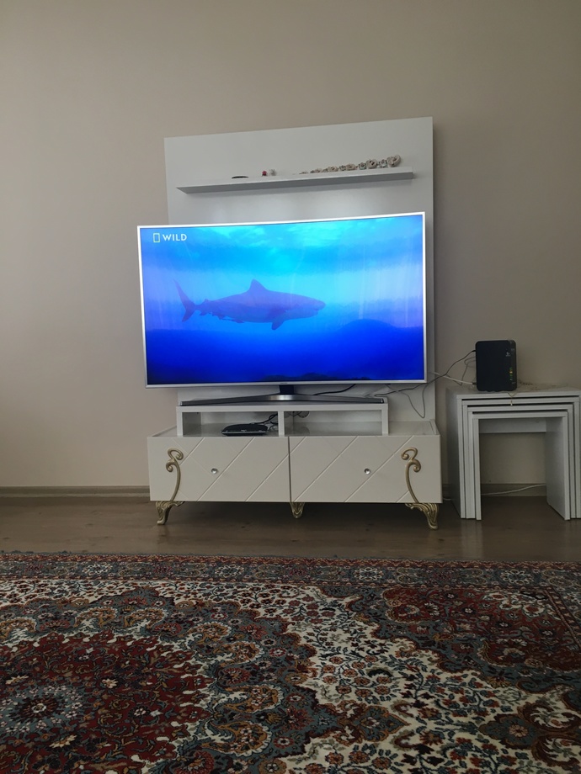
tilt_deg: -5.4
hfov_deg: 48.2
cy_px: 387
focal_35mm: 29
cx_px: 290
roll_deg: +1.1
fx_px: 649
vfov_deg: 61.7
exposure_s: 1/33
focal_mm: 4.15
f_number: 2.2
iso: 100
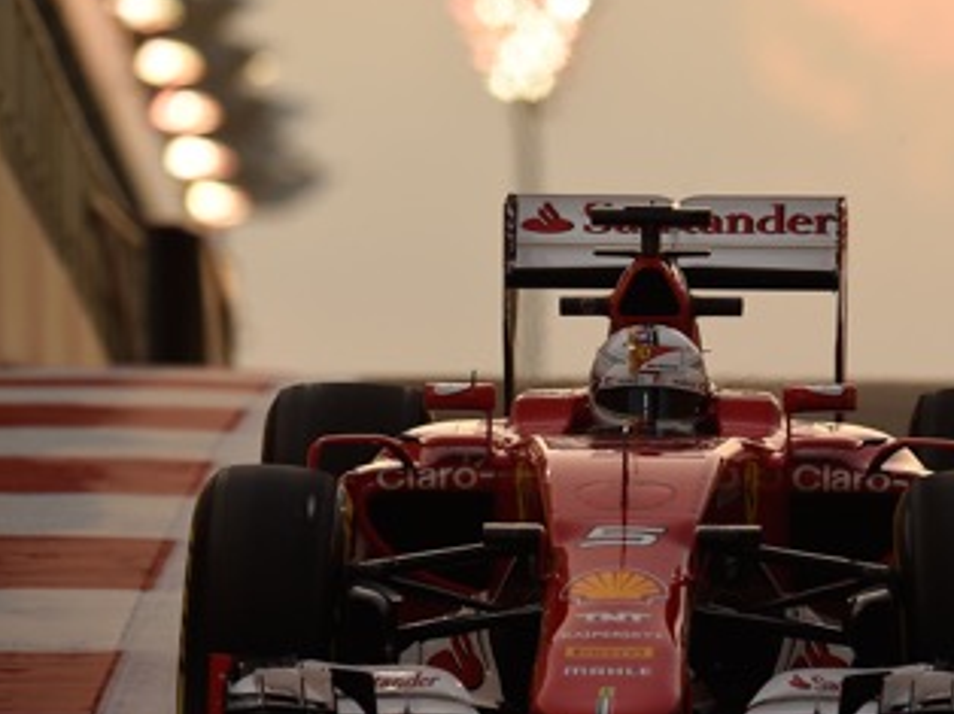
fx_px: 20268
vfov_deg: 2.0
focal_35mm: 736
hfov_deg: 2.7
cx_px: 668
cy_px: 395
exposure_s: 1/800
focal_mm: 500
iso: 500
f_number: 6.3
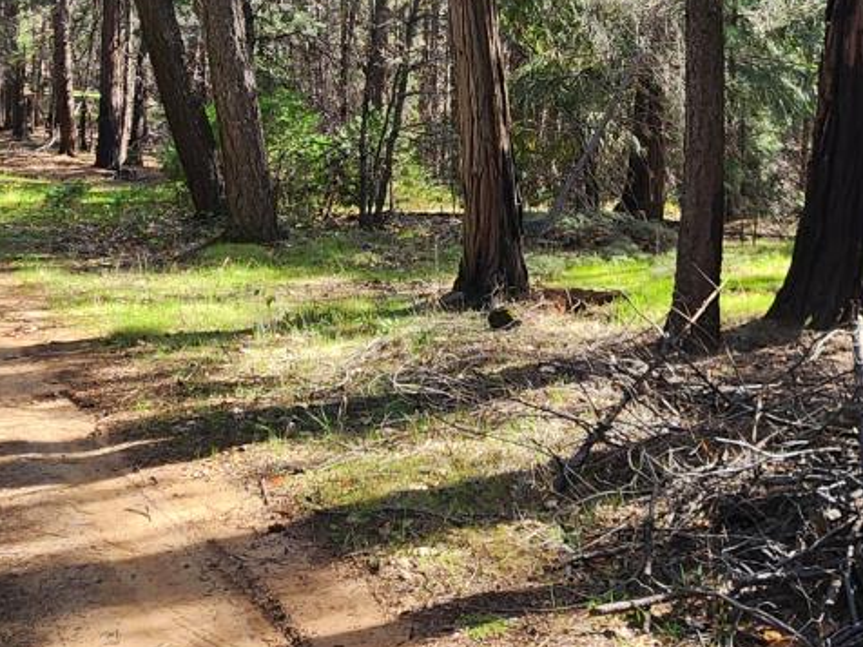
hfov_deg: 44.6
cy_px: 126
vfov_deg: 34.0
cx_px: 618
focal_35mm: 41
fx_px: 1022
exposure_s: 1/140
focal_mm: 2.2
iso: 50
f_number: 2.2
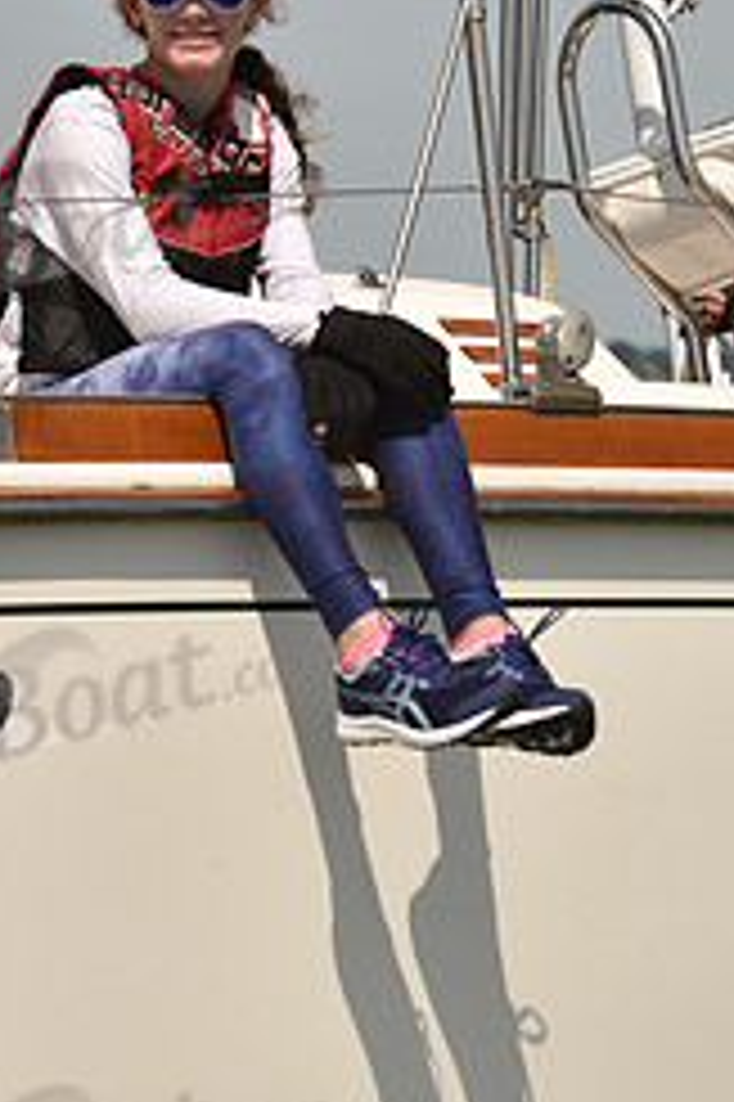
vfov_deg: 8.3
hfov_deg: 5.5
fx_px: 7625
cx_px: 565
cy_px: 427
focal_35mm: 249
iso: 250
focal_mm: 105
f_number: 5.6
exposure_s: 1/1250
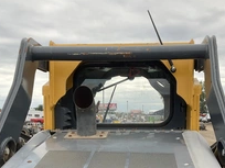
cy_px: 149
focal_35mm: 57
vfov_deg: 24.9
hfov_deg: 33.8
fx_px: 370
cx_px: 125
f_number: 1.8
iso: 25
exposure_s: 1/391
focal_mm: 3
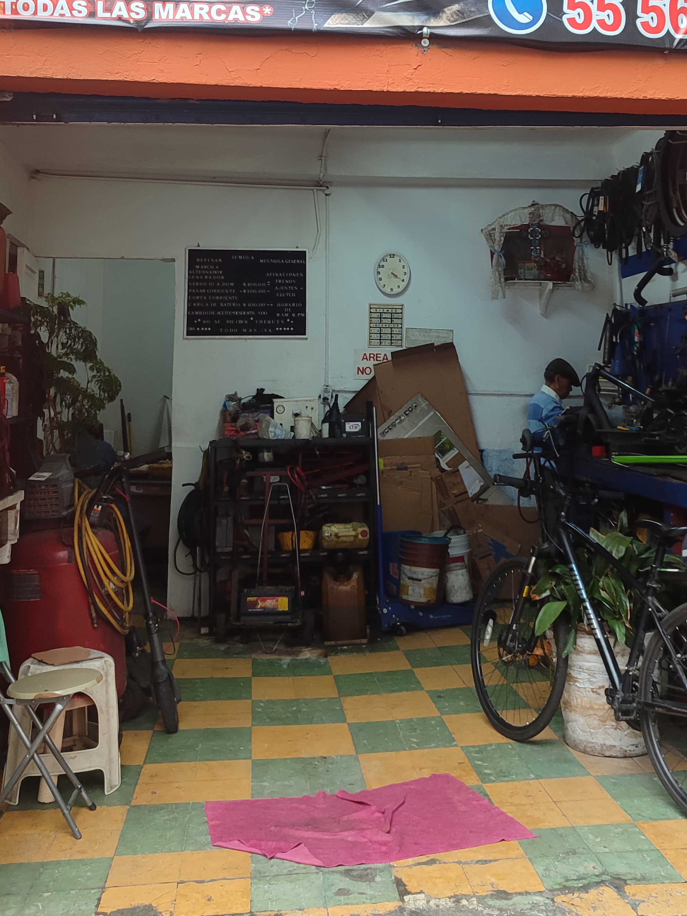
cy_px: 272
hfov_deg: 36.8
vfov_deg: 46.7
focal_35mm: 39
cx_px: 391
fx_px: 1032
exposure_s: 1/60
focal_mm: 5.95
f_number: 1.89
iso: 124
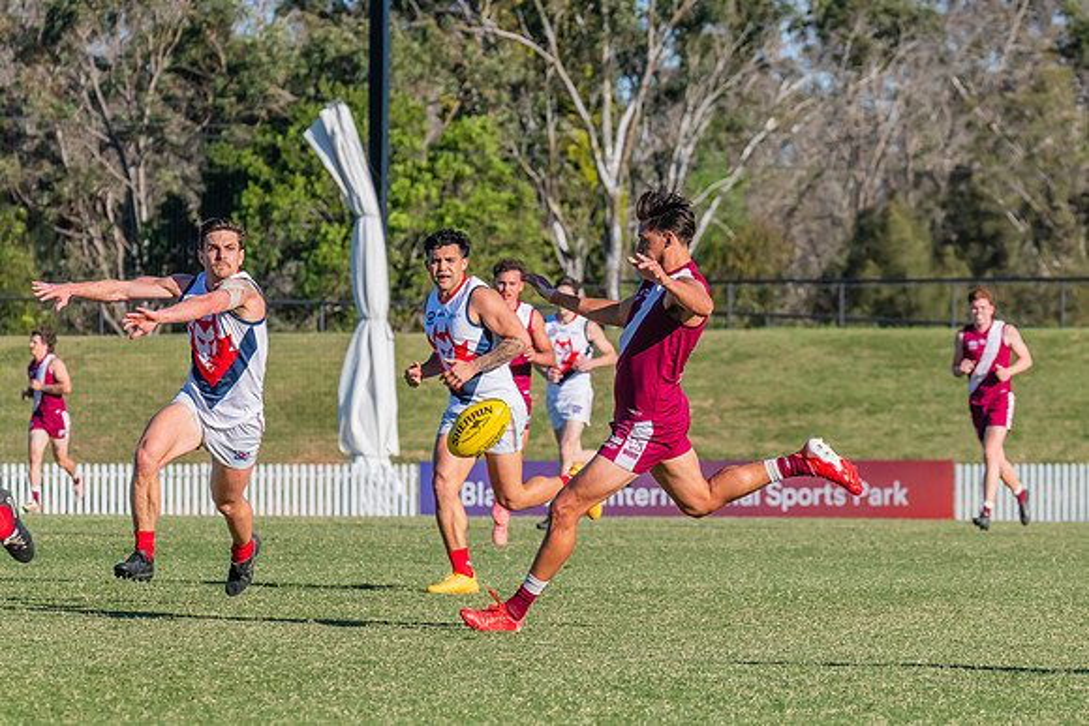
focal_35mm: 333
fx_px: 10080
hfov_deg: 6.2
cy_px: 367
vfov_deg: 4.1
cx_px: 754
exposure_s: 1/1600
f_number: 10
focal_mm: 240
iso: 800
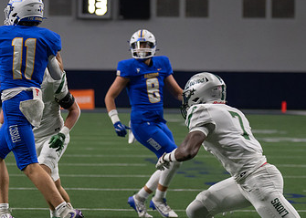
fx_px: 2398
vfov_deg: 5.2
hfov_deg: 7.3
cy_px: 48
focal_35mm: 276
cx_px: 63
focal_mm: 100
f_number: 2.8
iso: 1000
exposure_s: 1/1000
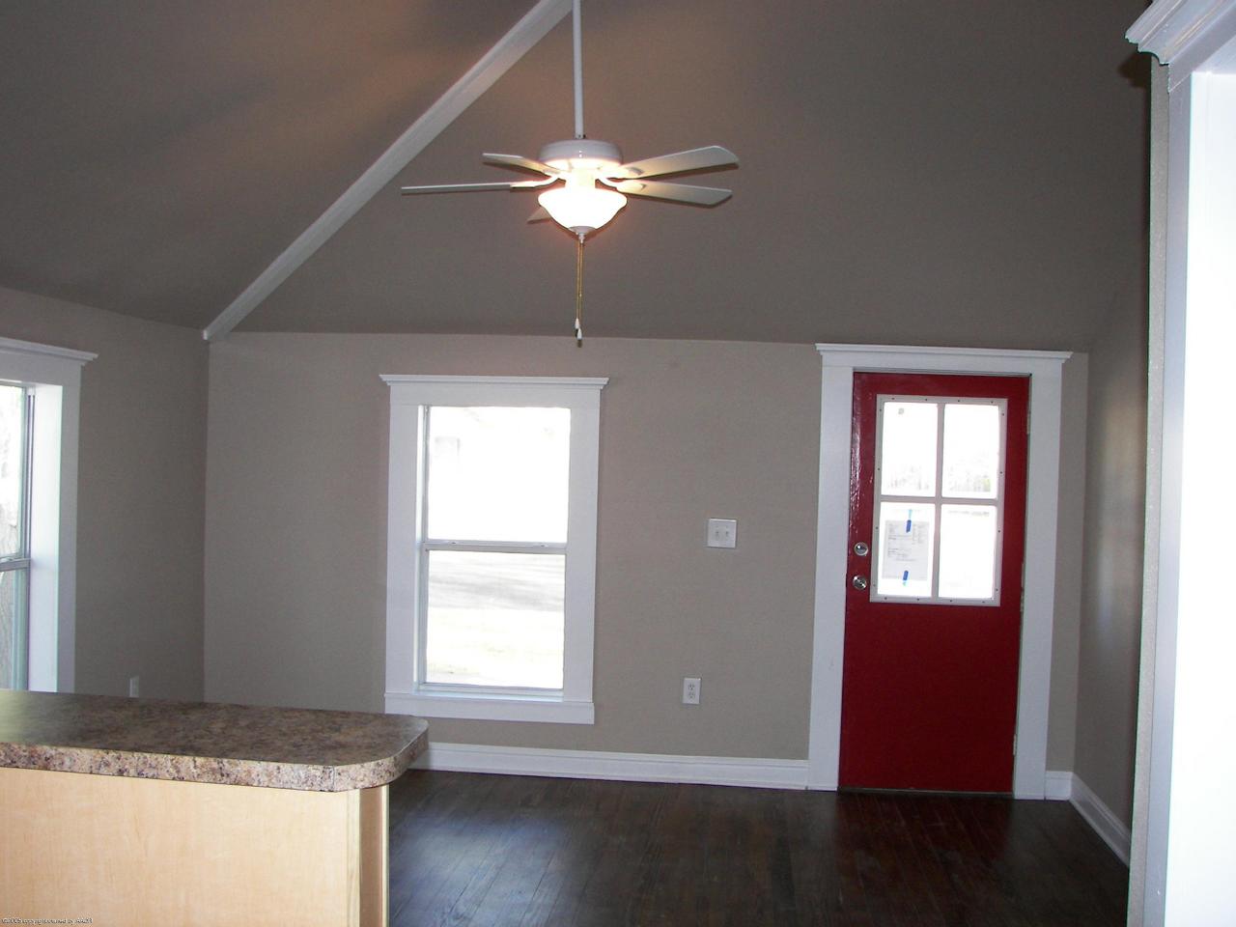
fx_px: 1285
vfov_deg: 39.7
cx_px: 618
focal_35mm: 36
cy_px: 464
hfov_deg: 51.4
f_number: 2.8
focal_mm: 6
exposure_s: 1/30
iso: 100
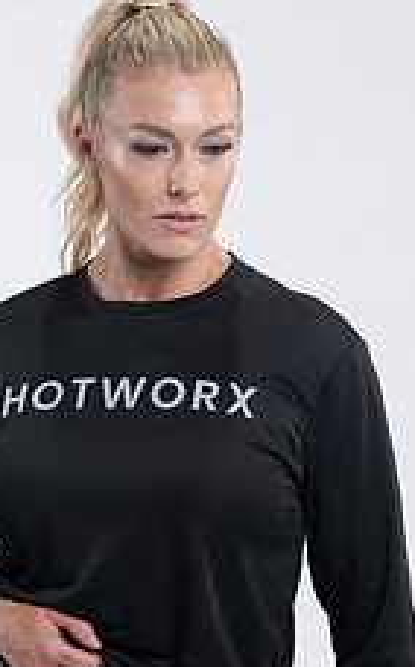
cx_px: 193
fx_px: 3102
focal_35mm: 171
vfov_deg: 12.2
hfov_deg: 7.7
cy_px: 468
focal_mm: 85
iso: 200
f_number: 4
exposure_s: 1/125
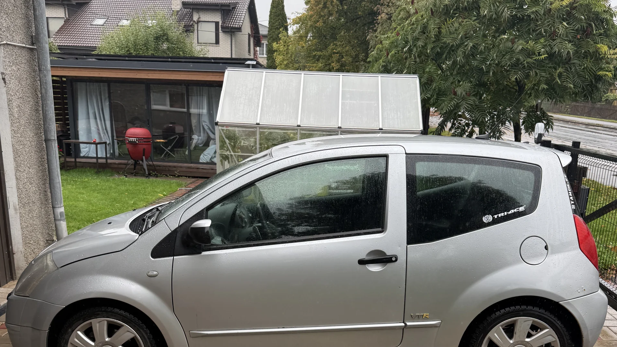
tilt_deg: -16.1
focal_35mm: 35
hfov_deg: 56.6
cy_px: 268
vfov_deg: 32.9
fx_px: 573
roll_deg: -2.5
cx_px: 308
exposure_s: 1/368
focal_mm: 6.76
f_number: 1.78
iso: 80
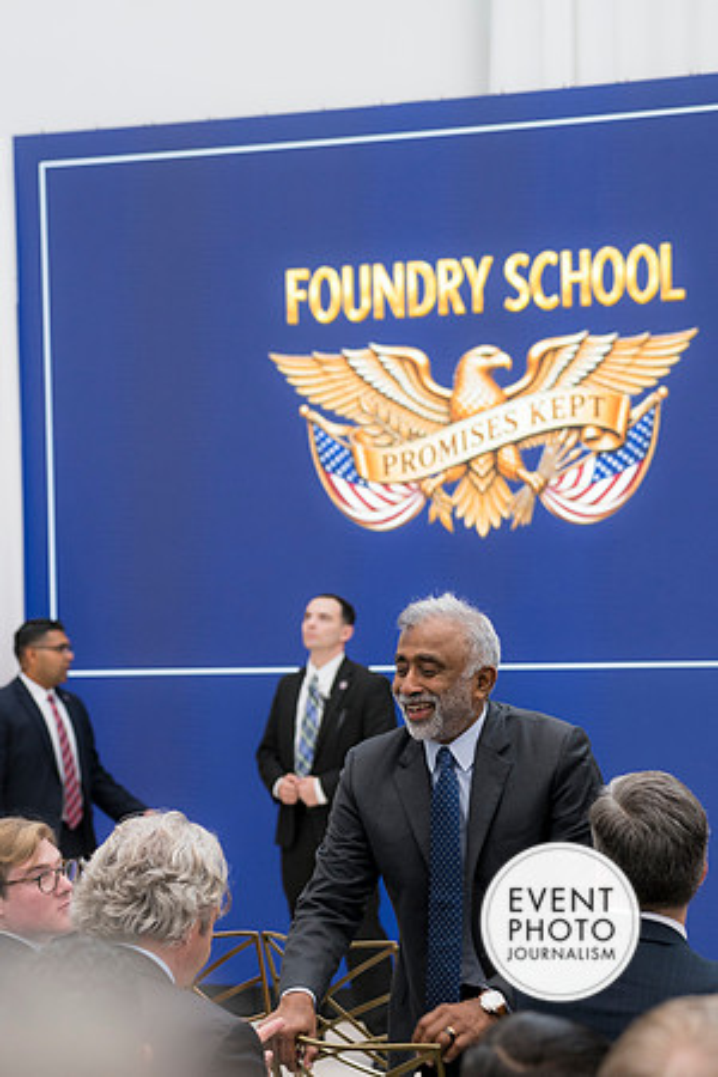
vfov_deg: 23.4
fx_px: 2603
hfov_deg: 15.7
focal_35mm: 87
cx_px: 359
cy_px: 538
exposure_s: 1/200
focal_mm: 58
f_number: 2.8
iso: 500
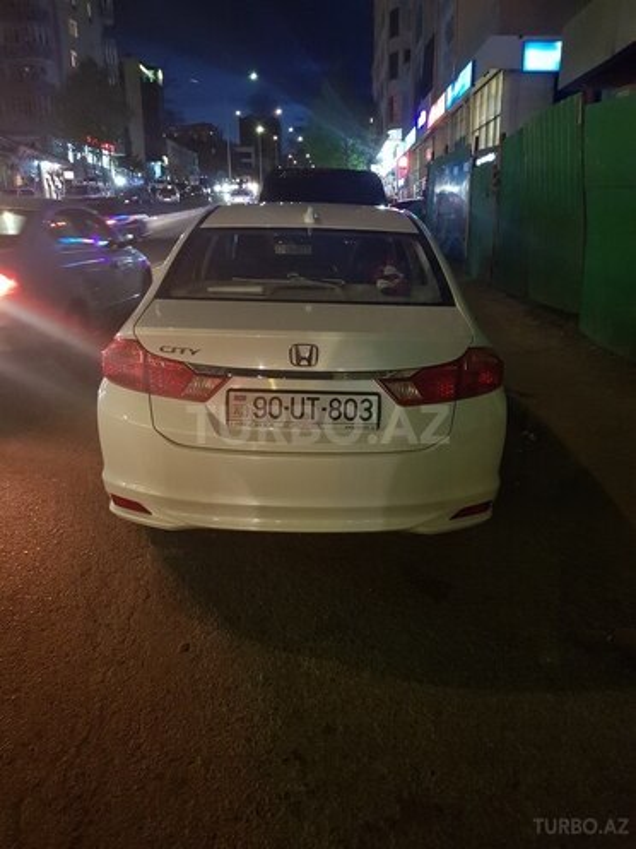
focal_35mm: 26
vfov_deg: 67.3
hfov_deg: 53.1
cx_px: 318
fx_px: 637
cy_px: 424
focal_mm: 4.2
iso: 500
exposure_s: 1/10
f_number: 1.7
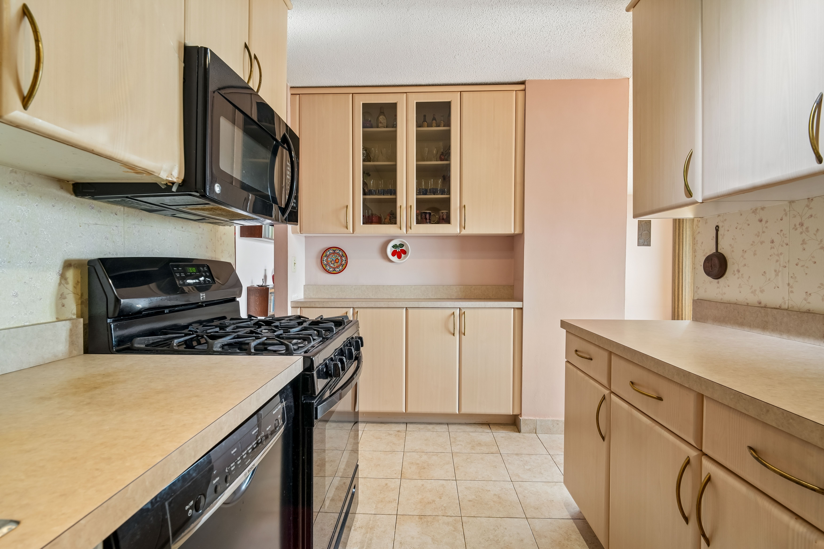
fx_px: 366
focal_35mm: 16
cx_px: 412
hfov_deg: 96.7
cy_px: 274
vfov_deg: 73.7
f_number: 8
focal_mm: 16
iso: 400
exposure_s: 1/13
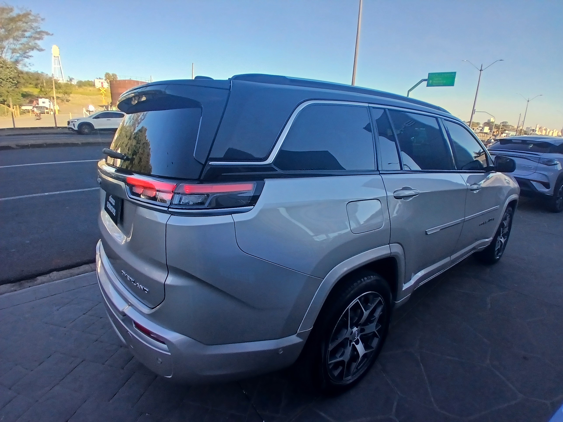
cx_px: 282
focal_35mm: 17
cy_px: 211
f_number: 2.2
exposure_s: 1/411
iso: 50
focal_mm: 1.4
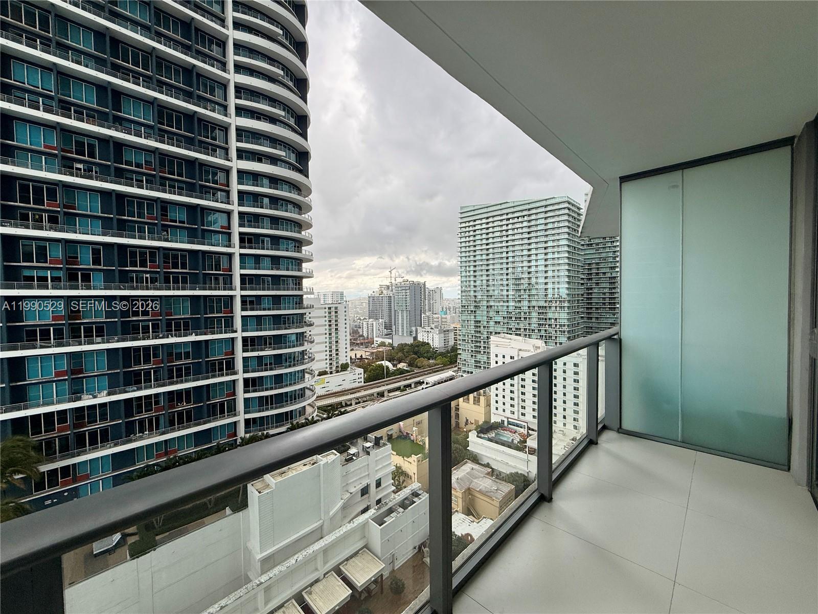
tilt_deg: -0.7
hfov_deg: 102.1
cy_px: 307
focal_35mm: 14
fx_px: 331
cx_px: 409
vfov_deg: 85.7
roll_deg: +0.3
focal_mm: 2.22
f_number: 2.2
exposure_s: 1/549
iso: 50
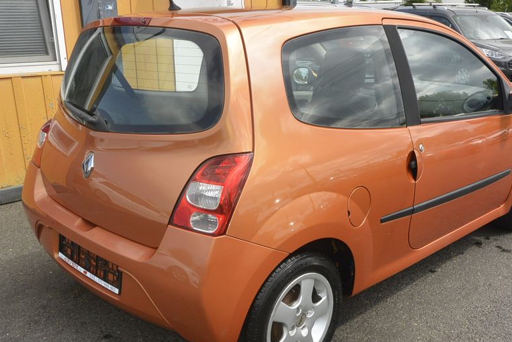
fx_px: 512
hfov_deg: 53.1
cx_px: 280
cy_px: 205
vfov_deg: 36.7
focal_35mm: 36
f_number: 8
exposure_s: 1/250
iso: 160
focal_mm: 10
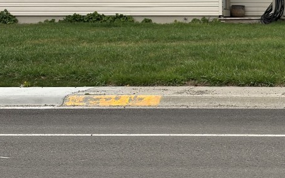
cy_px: 11
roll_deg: -0.5
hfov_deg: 16.4
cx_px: 271
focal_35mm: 125
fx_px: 970
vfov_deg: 10.4
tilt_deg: +1.7
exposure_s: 1/2012
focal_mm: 5.96
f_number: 1.6
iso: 32
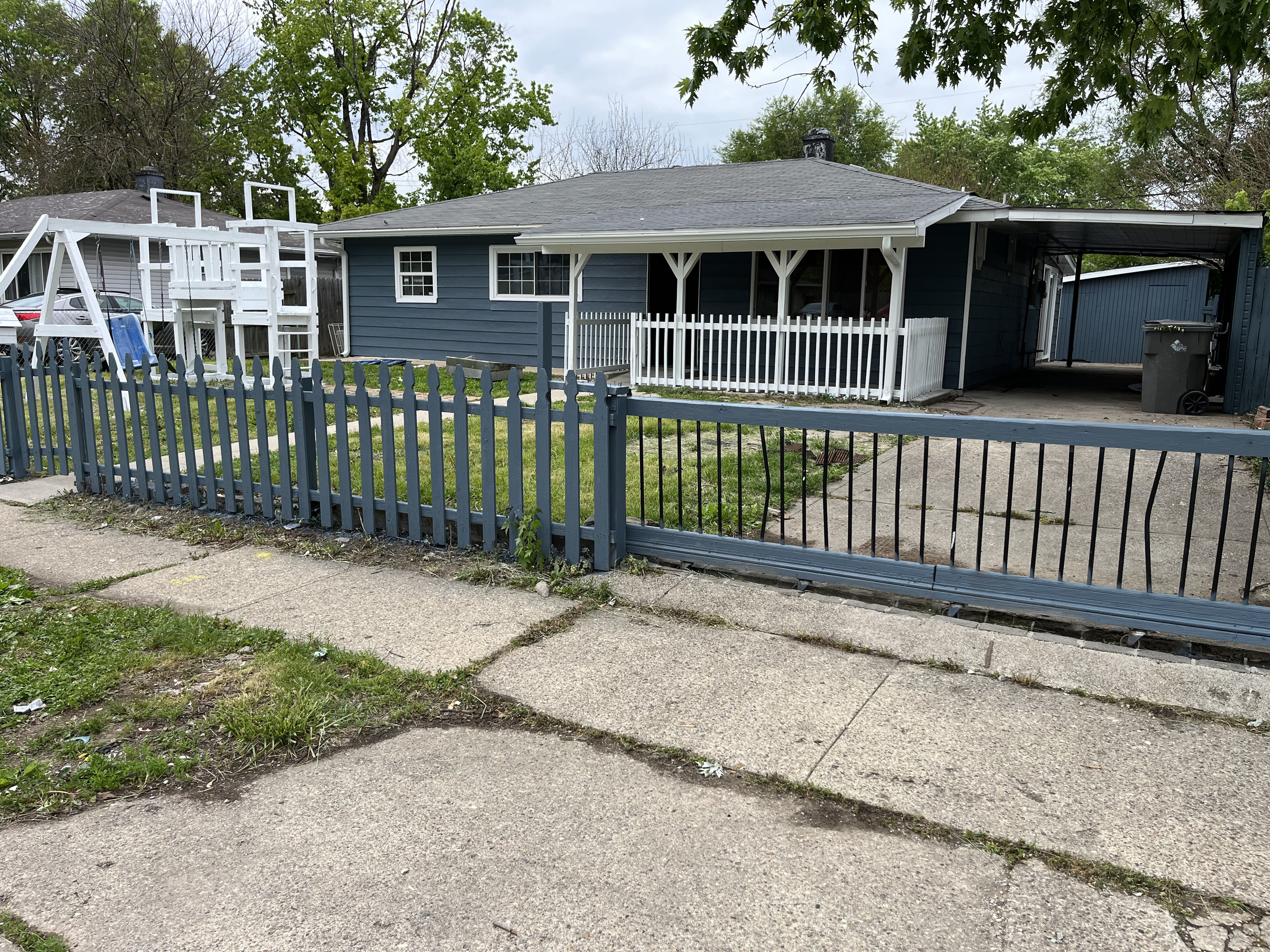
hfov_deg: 67.3
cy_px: 476
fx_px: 954
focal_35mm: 26
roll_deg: -1.2
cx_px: 635
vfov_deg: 53.1
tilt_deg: -6.6
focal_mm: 5.1
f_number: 1.6
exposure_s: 1/1309
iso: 50
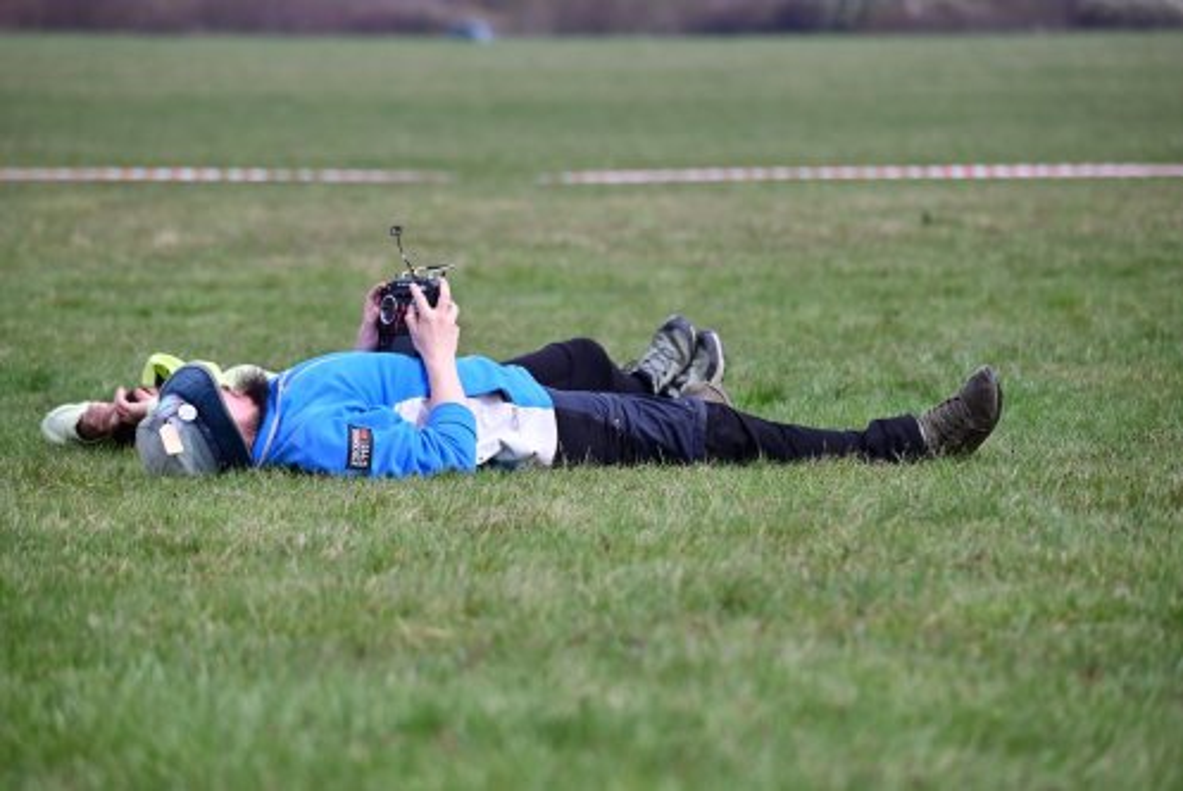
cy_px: 396
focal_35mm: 240
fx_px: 7891
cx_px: 592
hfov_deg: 8.6
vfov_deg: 5.7
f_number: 5.6
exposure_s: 1/4000
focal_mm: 240
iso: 1000
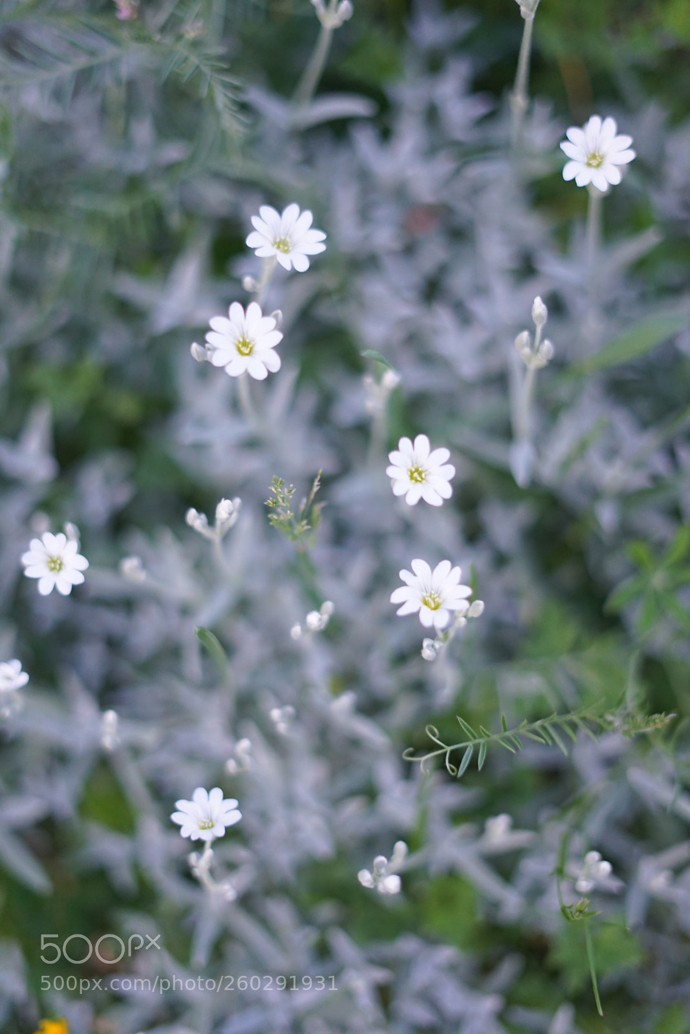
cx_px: 345
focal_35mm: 50
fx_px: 1437
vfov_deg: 39.6
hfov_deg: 27.0
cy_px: 517
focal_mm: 50
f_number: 1.8
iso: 1000
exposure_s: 1/50
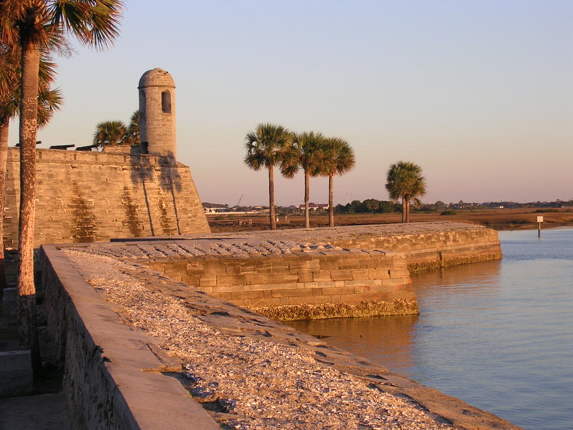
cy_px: 215
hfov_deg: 21.5
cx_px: 286
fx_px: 1506
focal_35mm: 91
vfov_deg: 16.2
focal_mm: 13.7
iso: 50
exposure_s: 1/162
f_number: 4.2
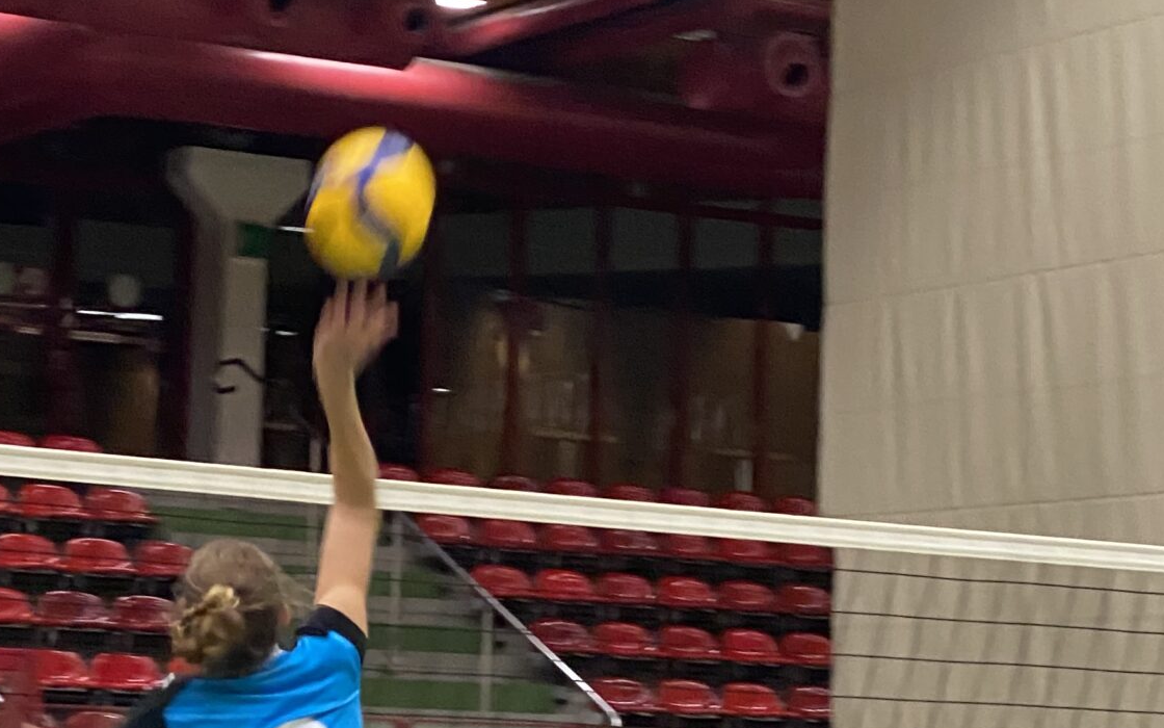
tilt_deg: +3.2
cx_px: 653
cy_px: 461
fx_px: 3997
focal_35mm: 126
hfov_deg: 16.6
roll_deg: +0.0
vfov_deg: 10.4
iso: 160
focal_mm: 6
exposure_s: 1/50
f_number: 2
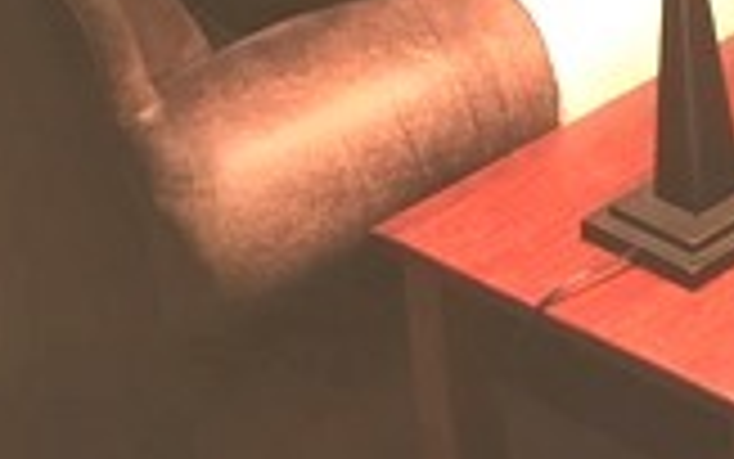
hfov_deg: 15.6
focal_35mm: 121
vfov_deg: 9.8
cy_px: -549
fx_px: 2421
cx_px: 1162
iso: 50
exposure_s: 1/30
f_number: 2.2
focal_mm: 4.15
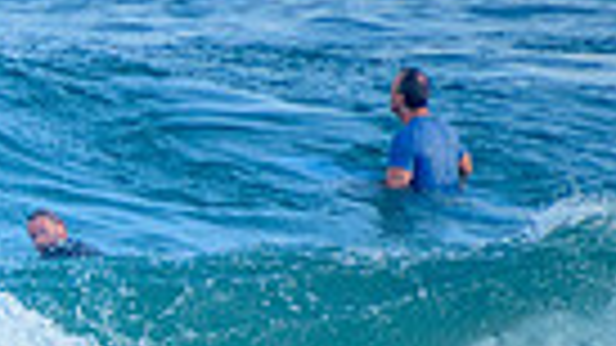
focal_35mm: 2176
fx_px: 35536
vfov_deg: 0.6
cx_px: -601
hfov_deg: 1.0
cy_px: 340
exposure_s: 1/1250
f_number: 5.6
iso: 500
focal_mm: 400
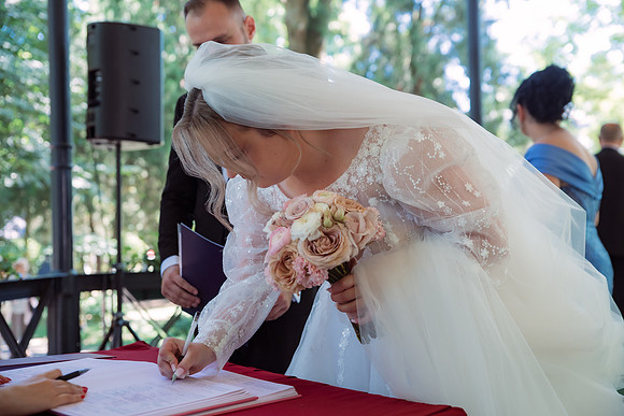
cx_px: 312
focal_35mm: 55
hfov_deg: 36.2
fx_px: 954
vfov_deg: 24.6
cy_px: 208
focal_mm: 55
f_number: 3.2
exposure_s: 1/200
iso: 640
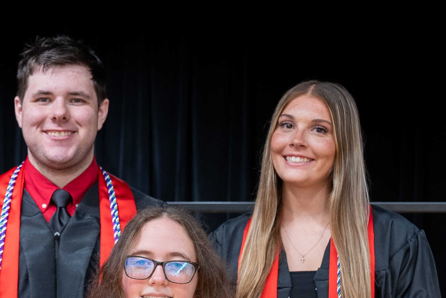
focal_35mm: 119
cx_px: 79
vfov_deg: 11.4
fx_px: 1475
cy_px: 298
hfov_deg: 17.0
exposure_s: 1/100
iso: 2000
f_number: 5
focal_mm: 47
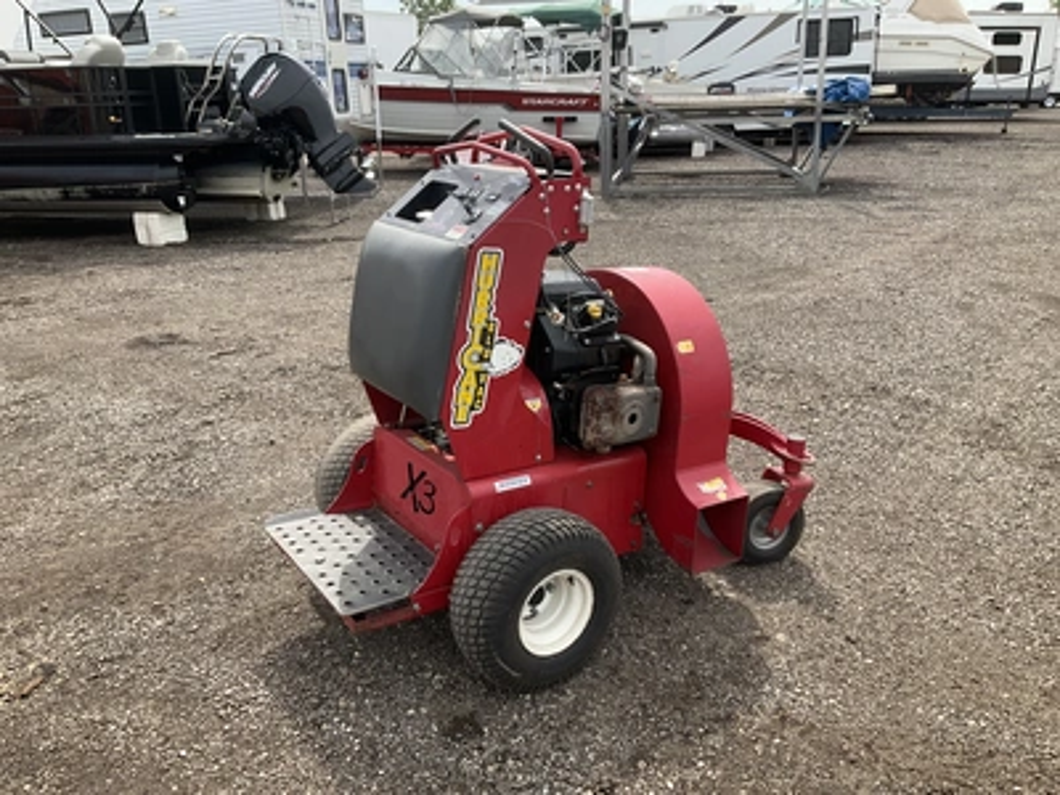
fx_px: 888
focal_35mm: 29
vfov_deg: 48.2
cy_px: 398
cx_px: 530
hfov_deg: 61.7
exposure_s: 1/728
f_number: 1.8
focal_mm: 3
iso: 25
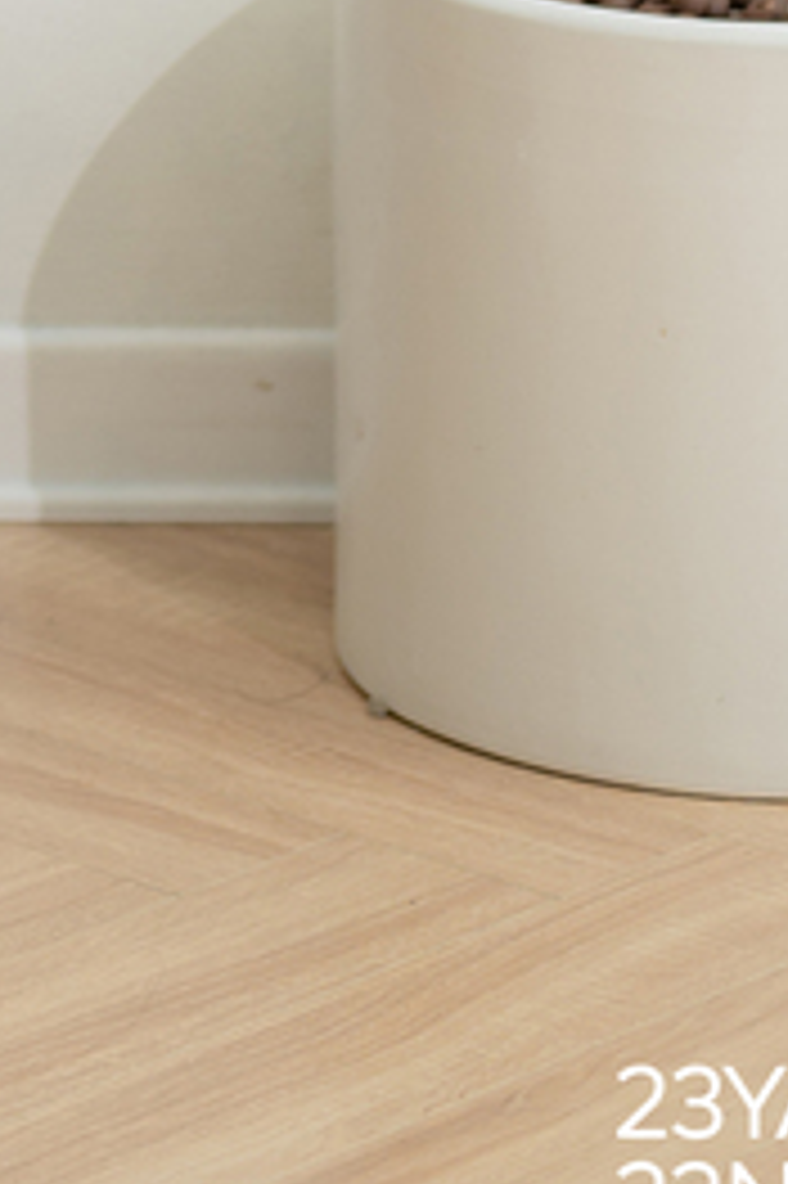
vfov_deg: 6.7
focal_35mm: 286
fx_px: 9402
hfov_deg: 4.7
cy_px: -2055
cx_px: -1058
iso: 125
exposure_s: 1/160
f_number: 1.8
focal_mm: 50
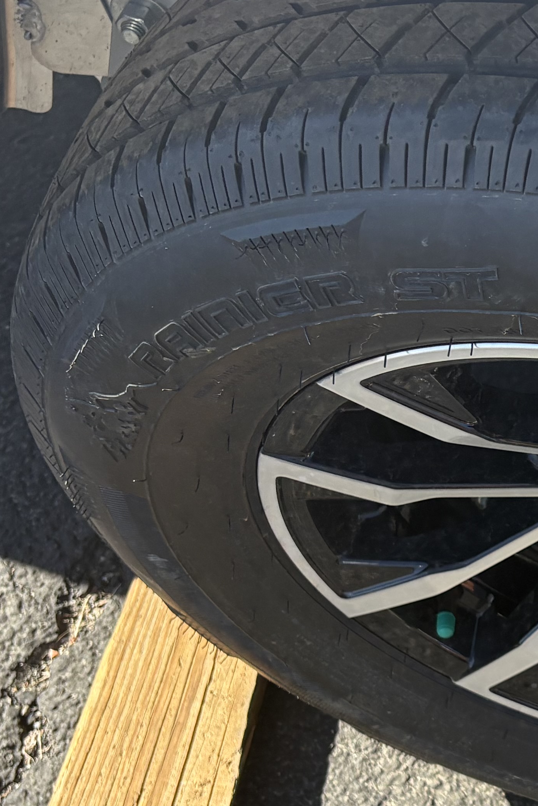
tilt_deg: -57.1
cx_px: 741
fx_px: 1658
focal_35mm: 74
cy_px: 508
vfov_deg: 27.2
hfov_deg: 17.1
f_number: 1.6
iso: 64
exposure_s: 1/973
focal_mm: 5.96
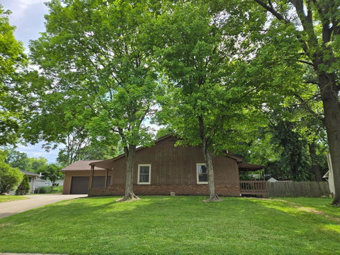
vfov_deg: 58.9
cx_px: 170
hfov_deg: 73.9
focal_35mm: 23
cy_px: 128
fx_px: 226
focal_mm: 5.4
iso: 25
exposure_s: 1/1027
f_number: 1.8
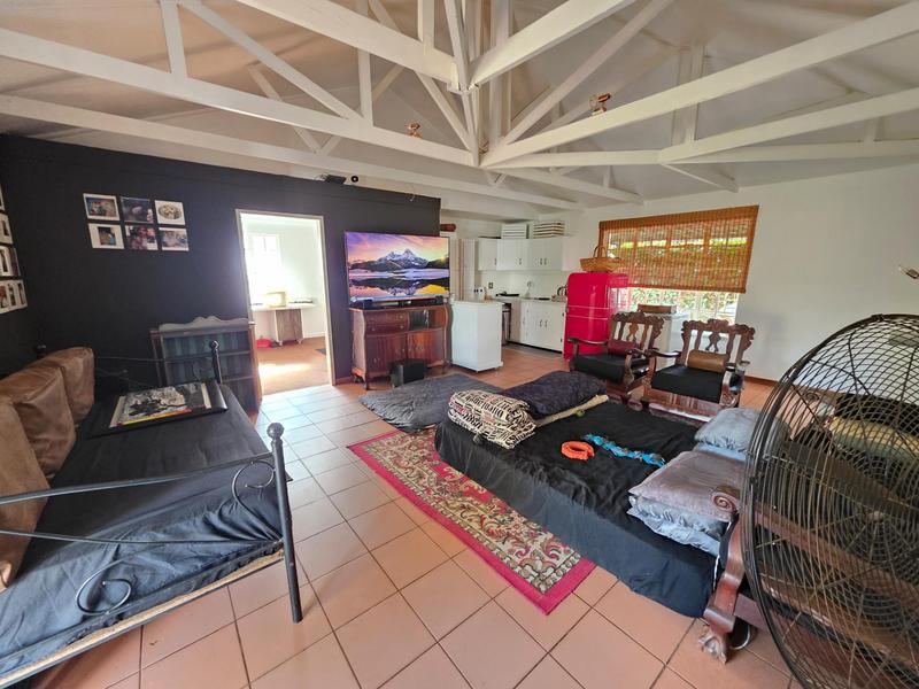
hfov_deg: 106.2
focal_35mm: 13
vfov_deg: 89.9
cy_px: 344
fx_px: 345
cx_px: 460
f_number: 1.9
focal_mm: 2.2
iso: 1000
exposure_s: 1/24
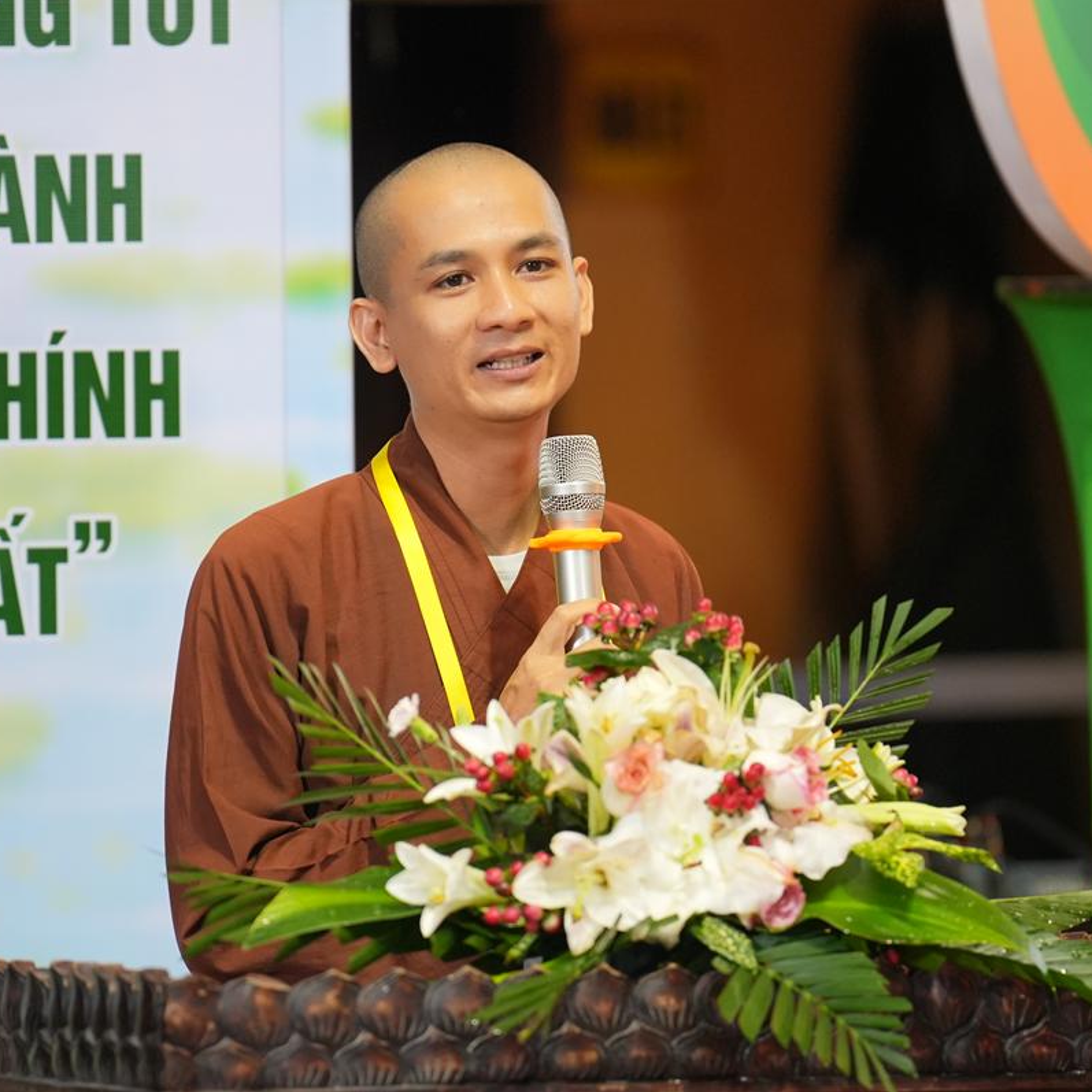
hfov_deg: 4.6
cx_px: 432
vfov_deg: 4.6
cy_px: 545
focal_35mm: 384
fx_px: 13705
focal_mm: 200
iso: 1600
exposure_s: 1/100
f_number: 2.8
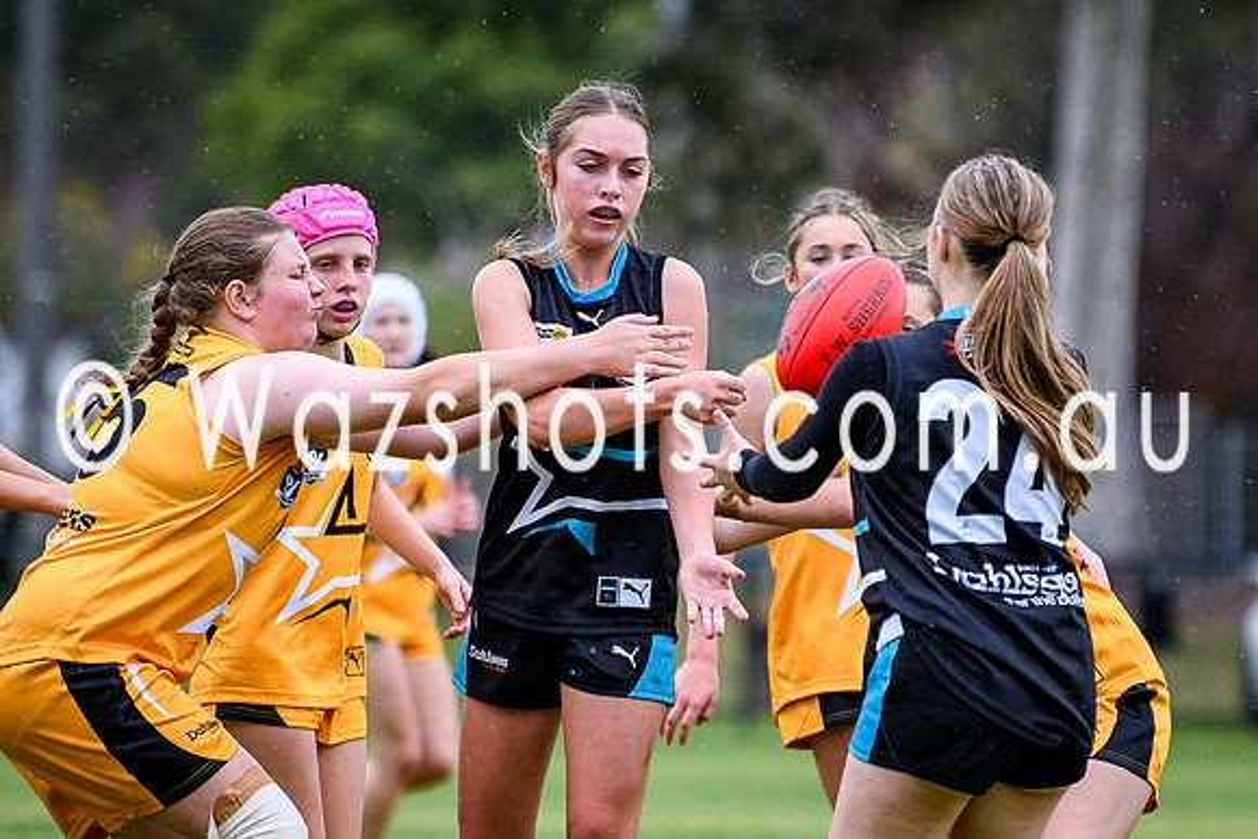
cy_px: 516
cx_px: 786
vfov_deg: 2.2
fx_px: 22172
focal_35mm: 634
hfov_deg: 3.2
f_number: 2.8
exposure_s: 1/1600
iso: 560
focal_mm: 200
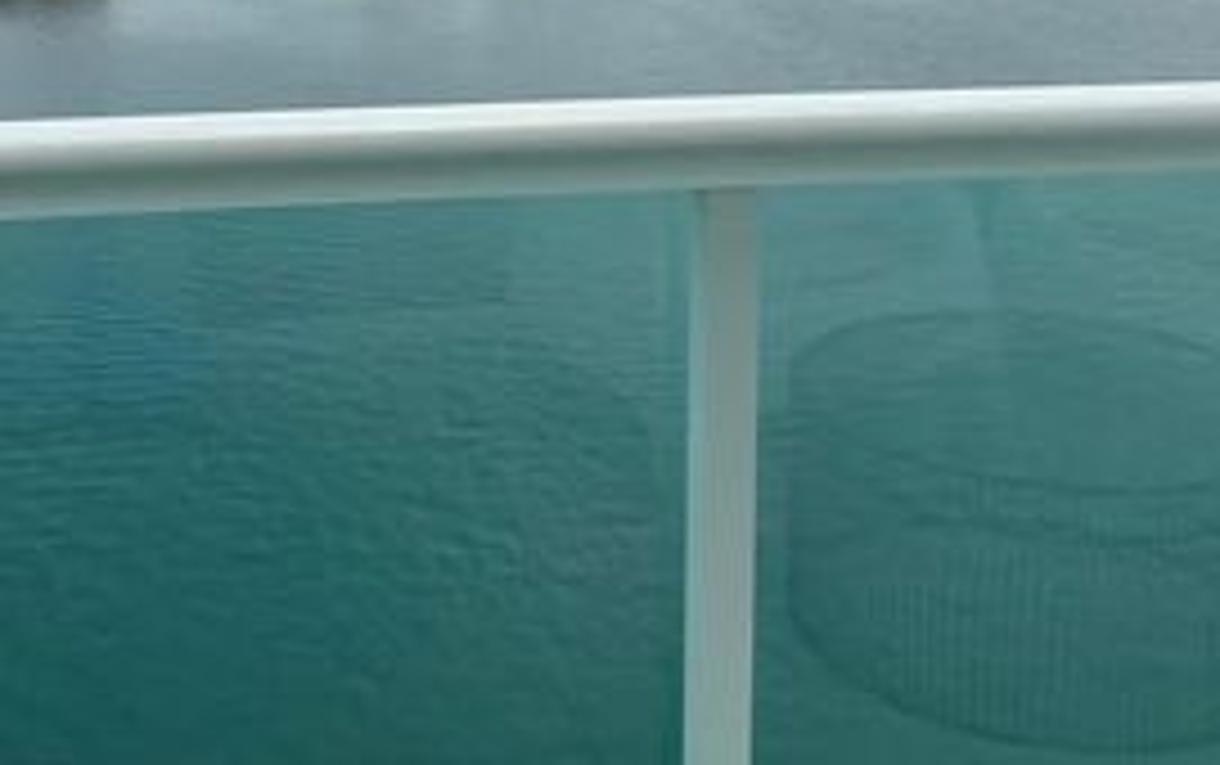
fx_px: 1997
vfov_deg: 20.4
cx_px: 432
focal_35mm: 60
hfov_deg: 33.7
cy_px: -135
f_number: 1.78
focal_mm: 6.86
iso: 80
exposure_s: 1/8197
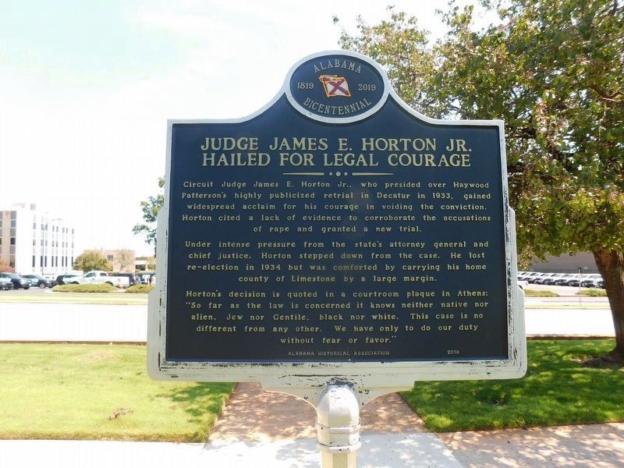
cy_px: 234
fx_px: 415
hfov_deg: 73.9
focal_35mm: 23
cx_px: 312
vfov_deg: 58.9
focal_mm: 4
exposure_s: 1/400
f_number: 3
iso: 125
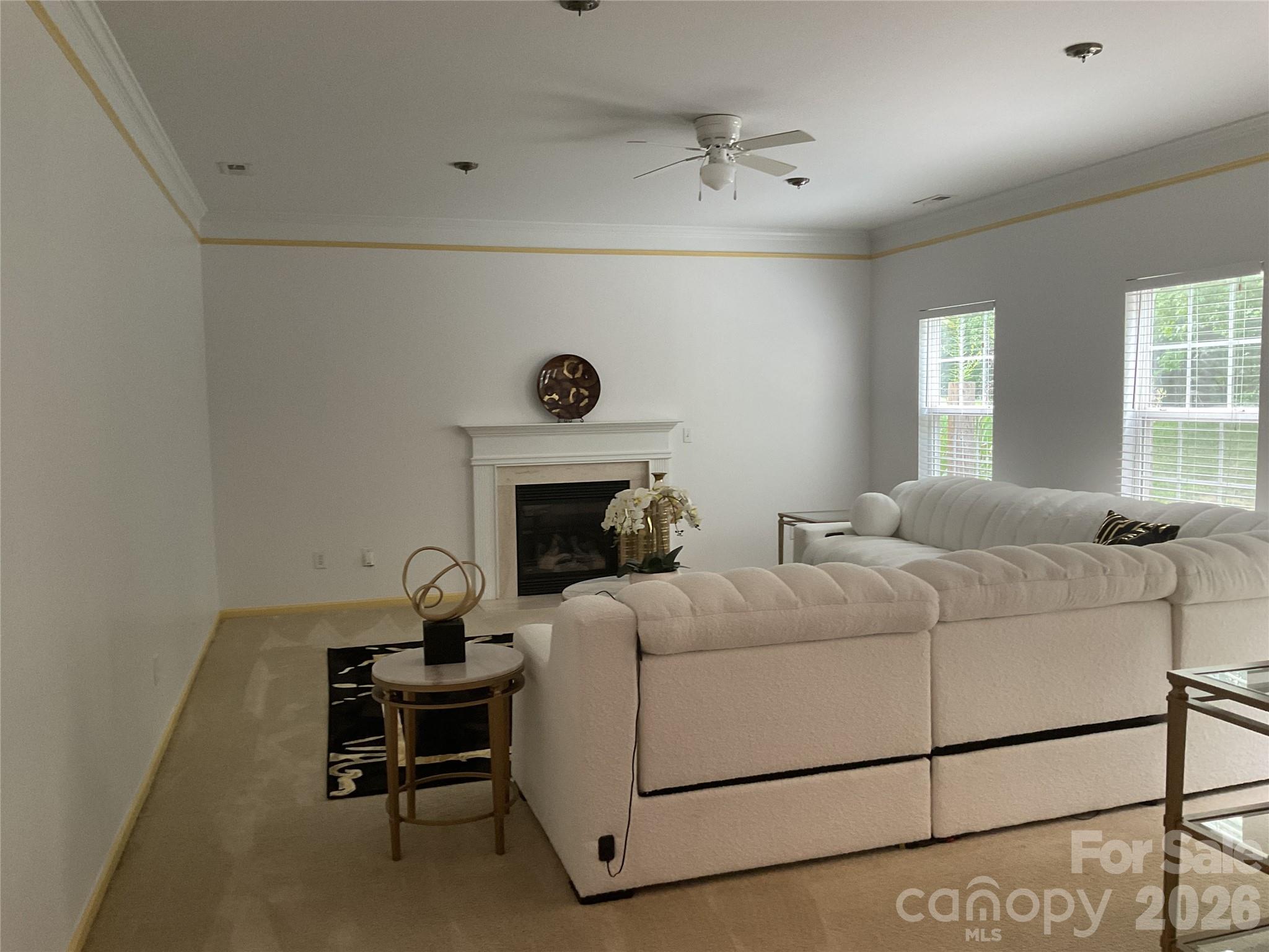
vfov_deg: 48.2
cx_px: 634
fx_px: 1063
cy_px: 476
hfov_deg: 61.7
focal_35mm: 29
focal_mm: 3
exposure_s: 1/60
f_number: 1.8
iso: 200
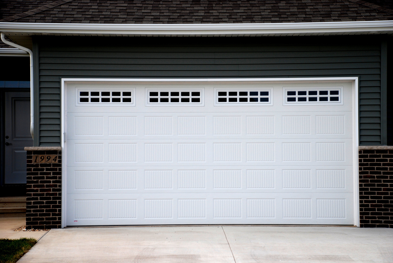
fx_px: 1148
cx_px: 196
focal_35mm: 105
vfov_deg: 13.1
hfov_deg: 19.4
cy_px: 132
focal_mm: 70
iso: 160
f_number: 5.6
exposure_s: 1/500
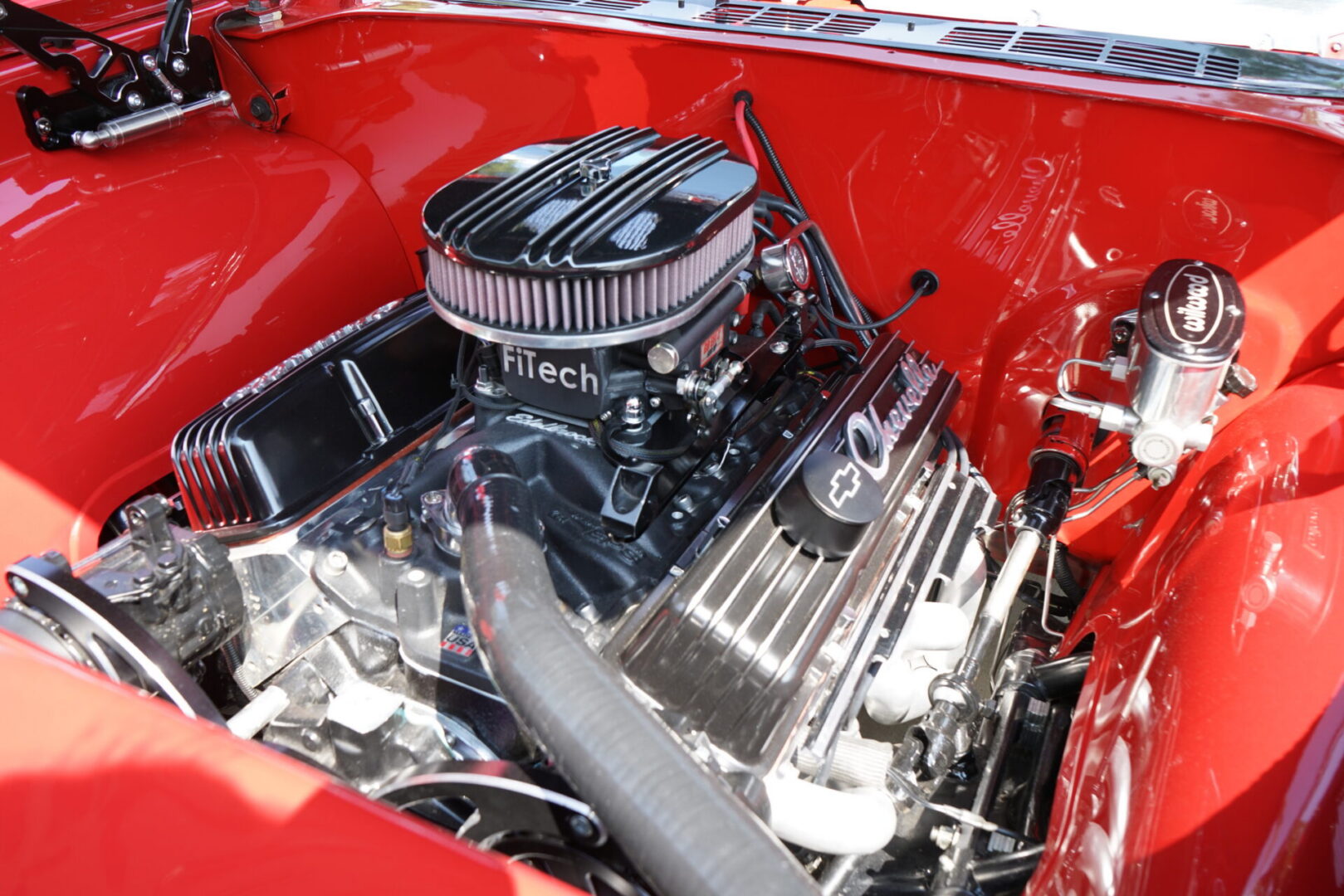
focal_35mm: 28
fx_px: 1045
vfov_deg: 46.4
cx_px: 672
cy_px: 448
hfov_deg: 65.5
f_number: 8
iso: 320
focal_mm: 28
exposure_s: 1/60
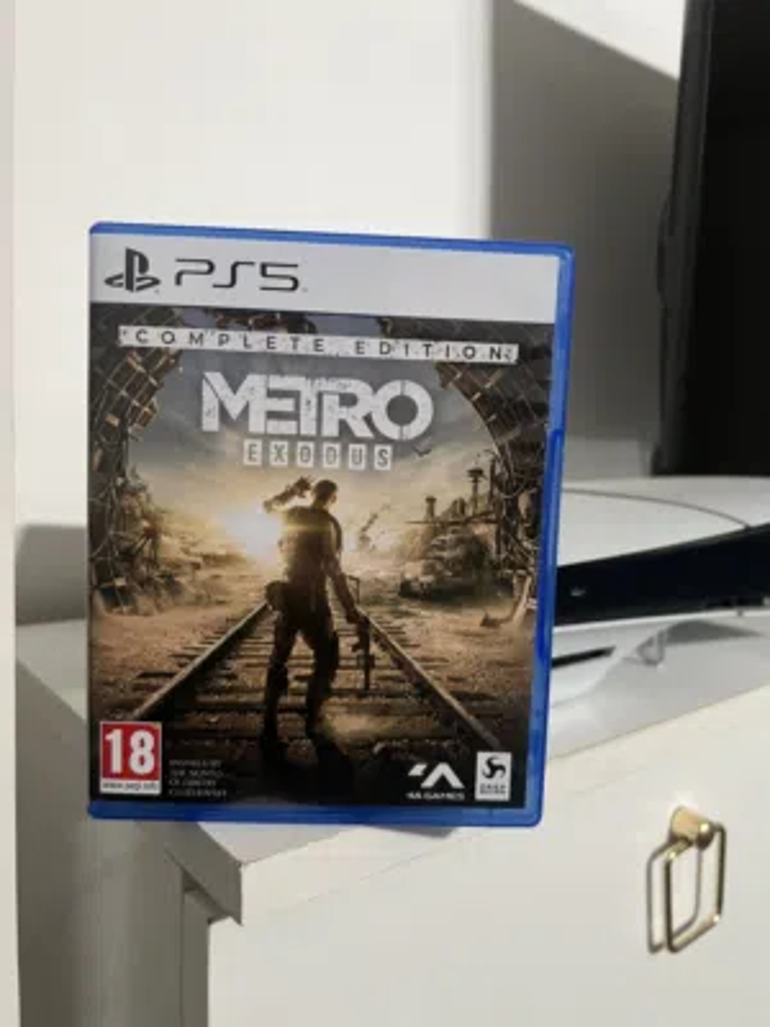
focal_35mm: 26
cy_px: 514
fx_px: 771
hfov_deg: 53.1
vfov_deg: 67.3
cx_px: 385
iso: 400
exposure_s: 1/60
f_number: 1.5
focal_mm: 5.7
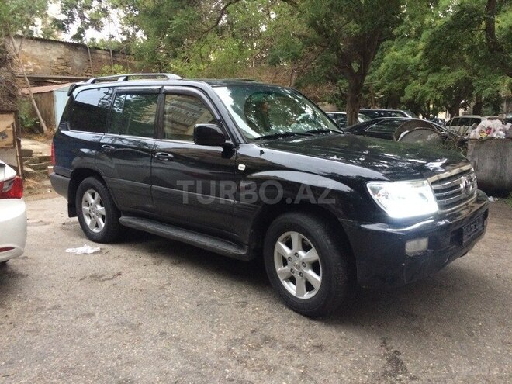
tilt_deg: -9.0
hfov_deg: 61.7
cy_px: 192
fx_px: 429
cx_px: 256
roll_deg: +3.9
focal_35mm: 29
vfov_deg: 48.2
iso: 320
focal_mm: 4.15
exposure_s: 1/25
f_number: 2.2
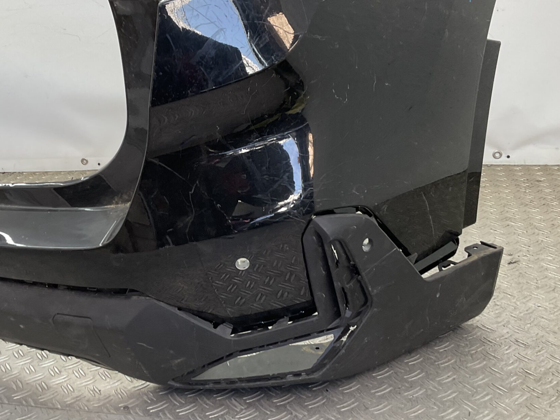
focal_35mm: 45
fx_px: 728
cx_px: 188
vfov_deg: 32.2
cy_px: 195
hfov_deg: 41.5
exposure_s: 1/120
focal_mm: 3
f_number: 1.8
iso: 25
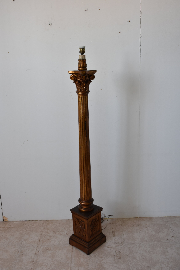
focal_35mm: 34
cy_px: 135
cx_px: 90
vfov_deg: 55.1
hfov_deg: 38.4
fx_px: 259
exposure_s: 1/125
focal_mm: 23
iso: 800
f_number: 5.6
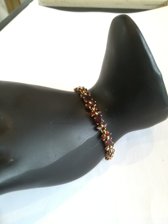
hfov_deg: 53.1
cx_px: 84
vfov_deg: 67.3
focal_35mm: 26
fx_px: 168
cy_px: 112
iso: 125
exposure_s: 1/33.3
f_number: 2.2
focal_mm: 3.83
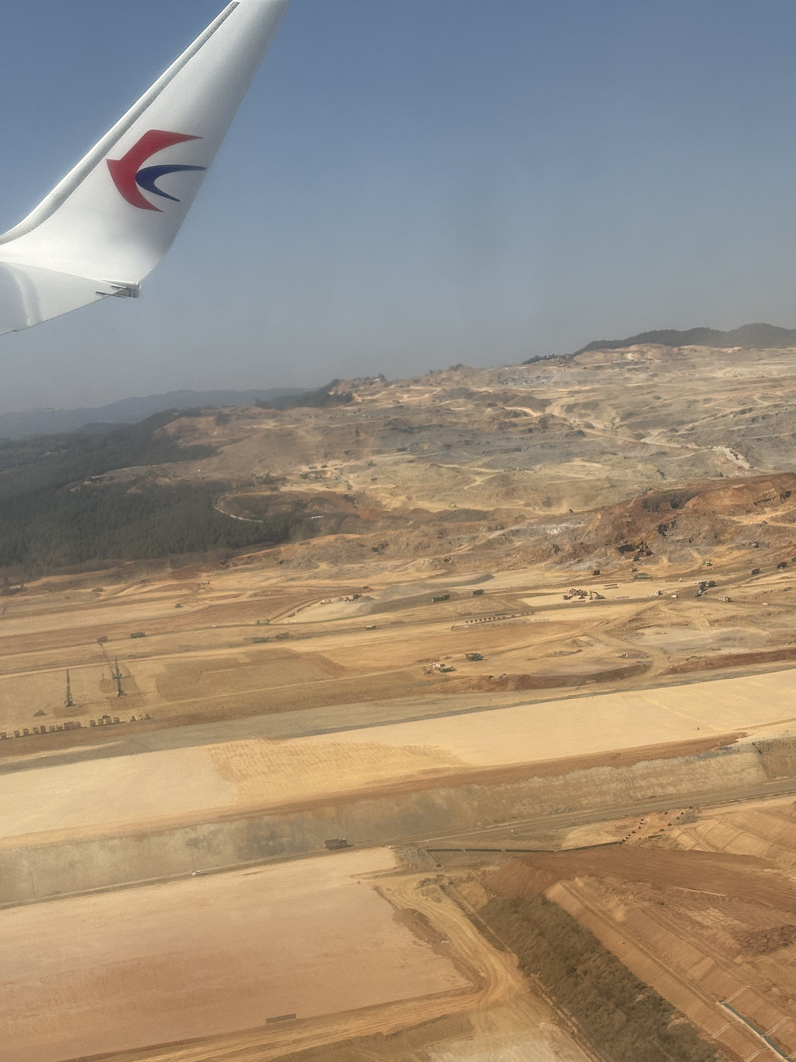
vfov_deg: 31.7
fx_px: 1870
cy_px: 534
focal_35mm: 61
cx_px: 462
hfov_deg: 24.0
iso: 32
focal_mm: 5.96
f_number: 1.6
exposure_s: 1/3279
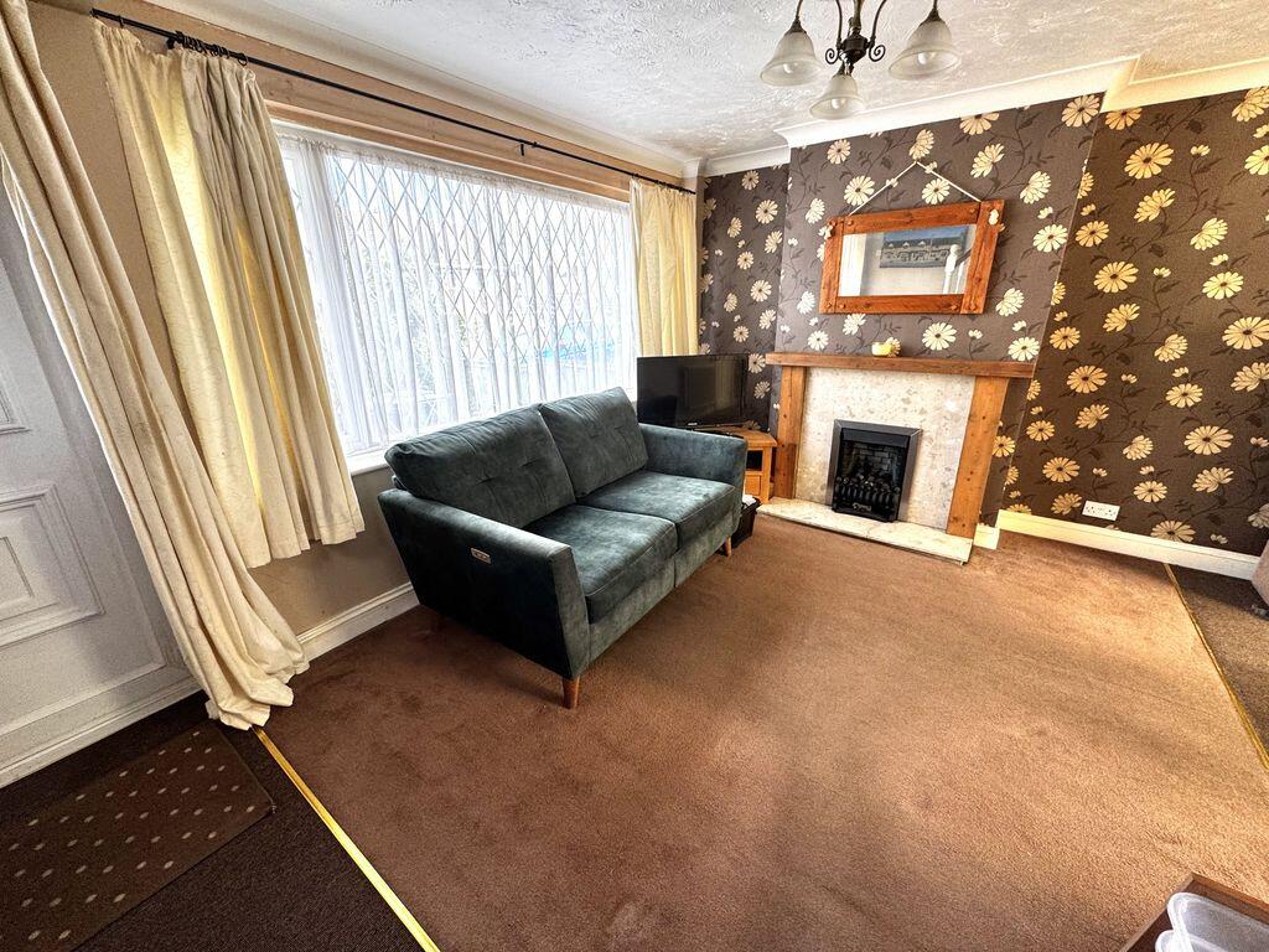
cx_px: 634
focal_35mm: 14
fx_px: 513
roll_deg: +0.6
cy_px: 476
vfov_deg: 85.7
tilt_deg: -18.7
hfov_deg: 102.1
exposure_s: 1/99
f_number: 2.2
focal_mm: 2.22
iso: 100
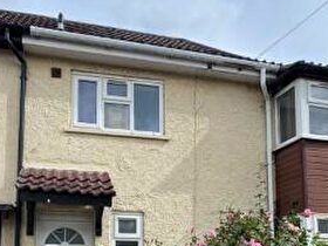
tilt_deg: +4.7
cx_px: 132
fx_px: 332
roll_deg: -0.4
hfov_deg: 52.3
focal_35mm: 35
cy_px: 233
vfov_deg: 37.4
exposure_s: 1/868
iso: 50
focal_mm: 2.22
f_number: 2.2
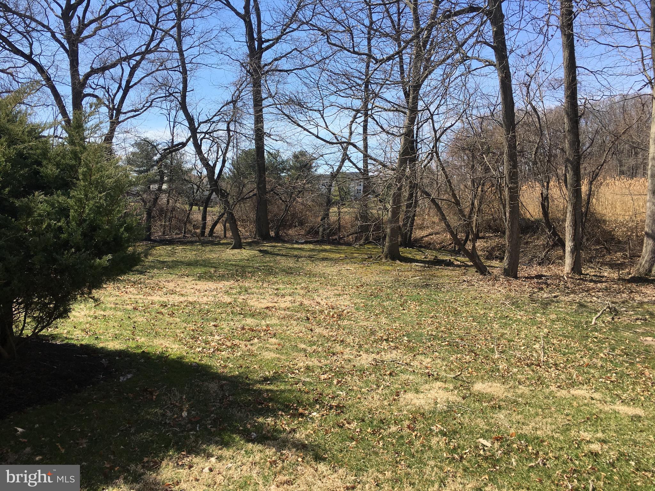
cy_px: 246
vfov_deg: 48.2
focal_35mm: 29
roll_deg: +1.1
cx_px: 328
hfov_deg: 61.7
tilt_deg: -2.9
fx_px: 549
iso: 25
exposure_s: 1/986
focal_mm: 4.15
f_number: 2.2
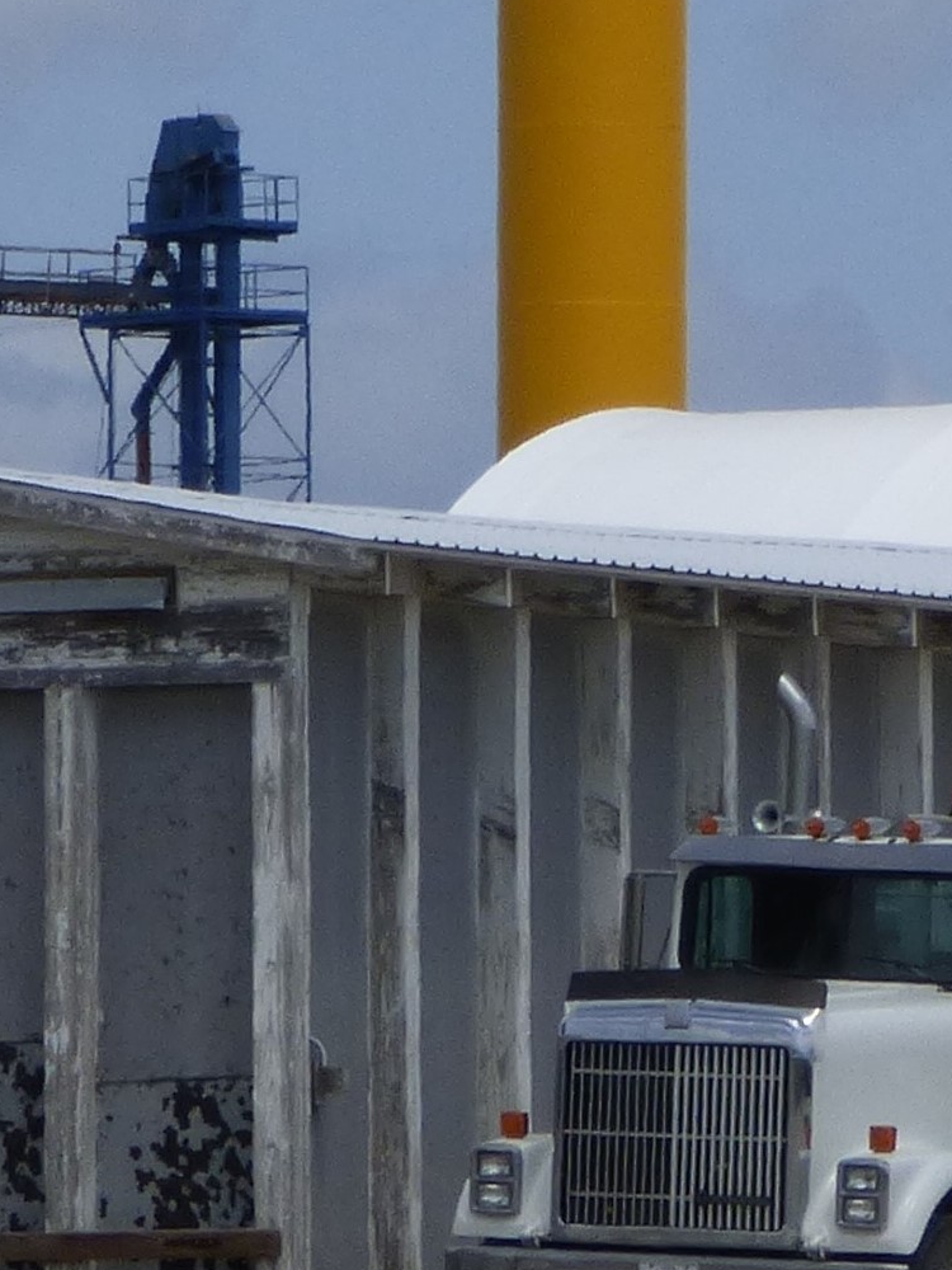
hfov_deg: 4.5
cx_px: 631
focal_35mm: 332
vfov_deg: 5.9
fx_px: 12174
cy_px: -279
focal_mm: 20.5
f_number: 5
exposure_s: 1/1300
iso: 100
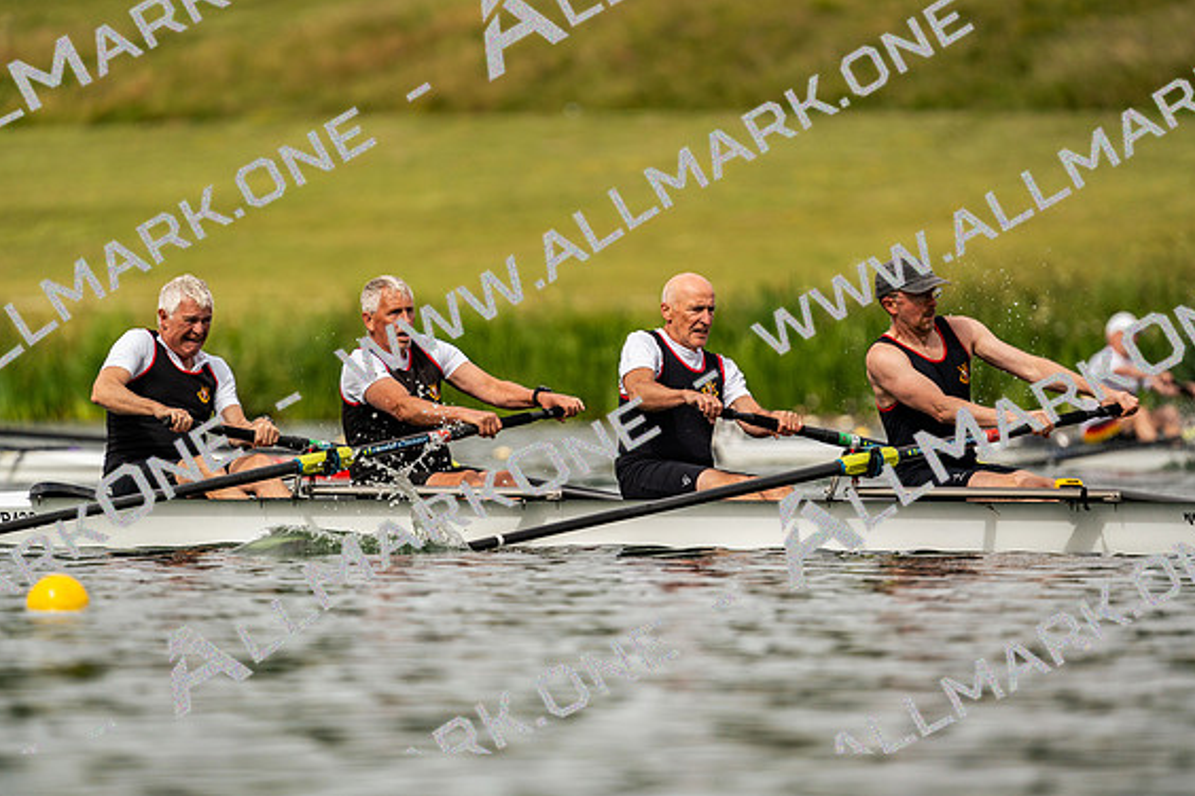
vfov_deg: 2.4
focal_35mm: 563
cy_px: 391
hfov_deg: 3.7
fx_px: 18687
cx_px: 598
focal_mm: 547
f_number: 6.3
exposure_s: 1/2000
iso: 250
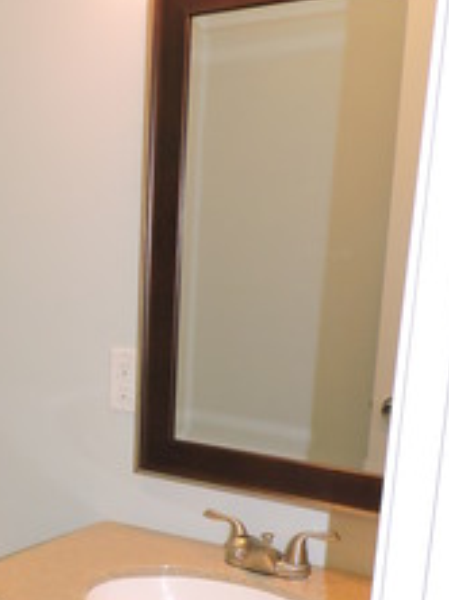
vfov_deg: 35.4
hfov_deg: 27.0
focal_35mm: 52
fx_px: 901
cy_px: 500
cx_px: 41
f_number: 3
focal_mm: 4.3
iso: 800
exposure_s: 1/320
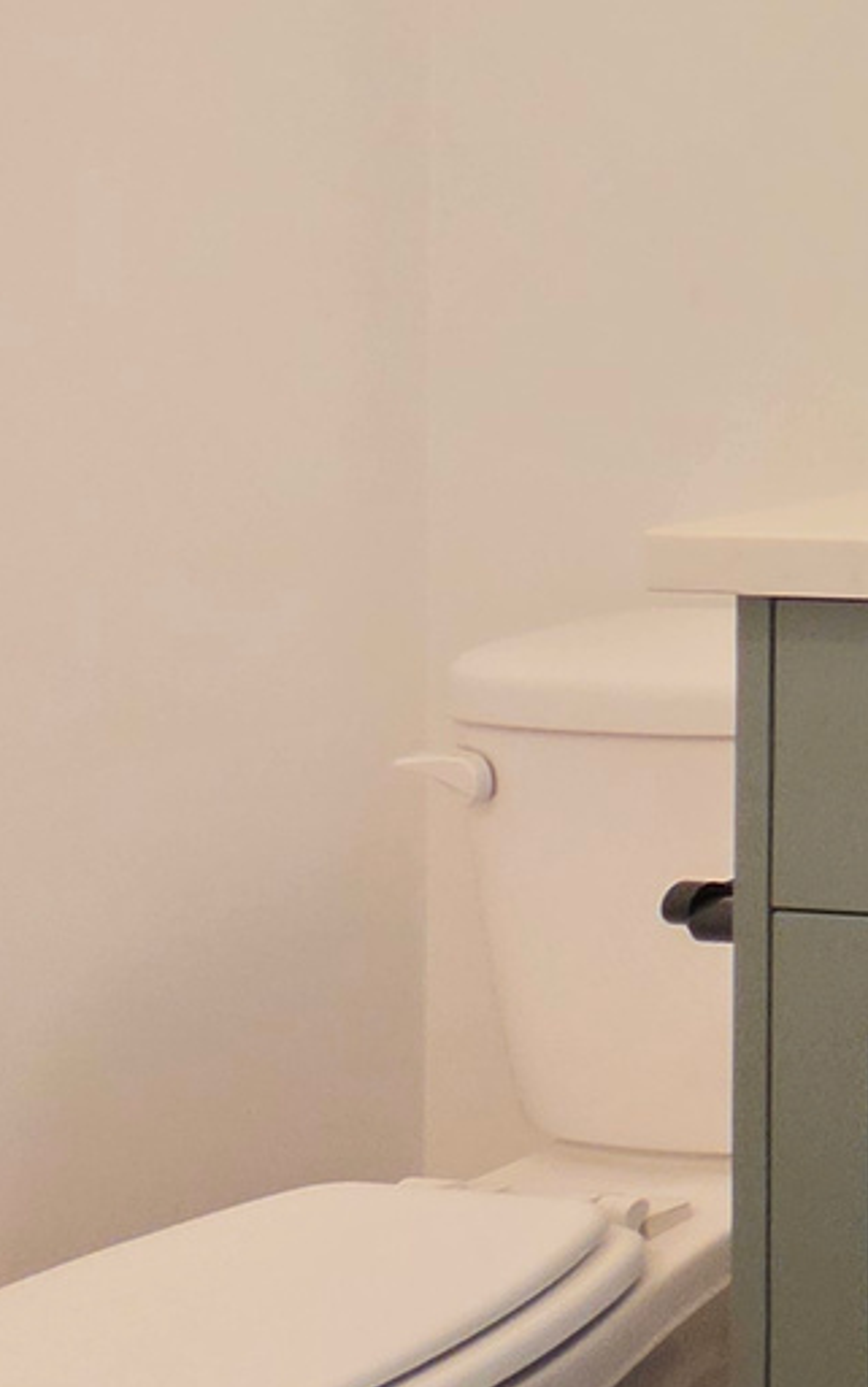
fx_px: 2080
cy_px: 141
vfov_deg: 34.8
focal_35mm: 55
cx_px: 2447
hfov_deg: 12.4
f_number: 1.9
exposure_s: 1/120
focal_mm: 2.2
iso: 250
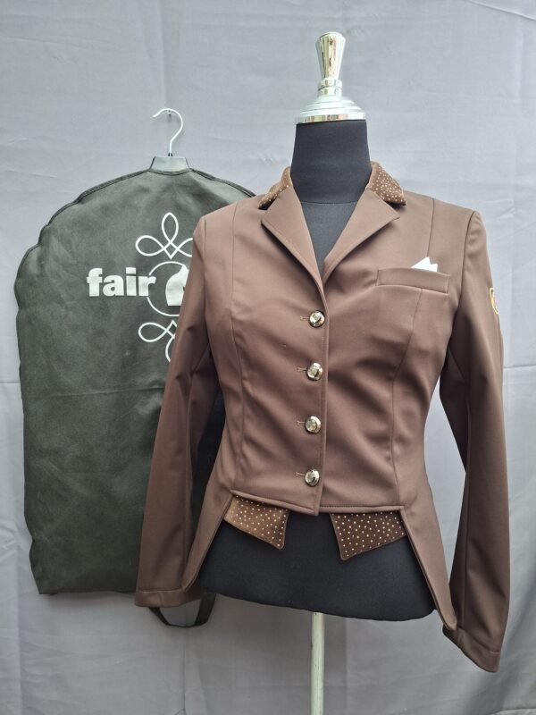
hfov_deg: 58.9
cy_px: 358
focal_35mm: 23
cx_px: 268
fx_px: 475
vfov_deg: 73.9
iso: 160
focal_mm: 5.54
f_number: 1.8
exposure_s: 1/100
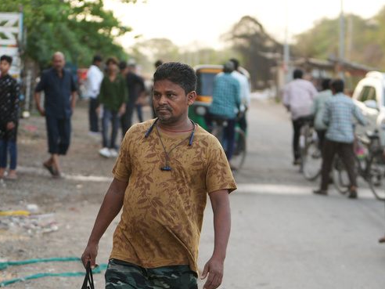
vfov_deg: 10.6
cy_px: 199
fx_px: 1557
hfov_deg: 14.1
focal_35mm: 140
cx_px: 150
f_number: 2.8
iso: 200
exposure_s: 1/250
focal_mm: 70
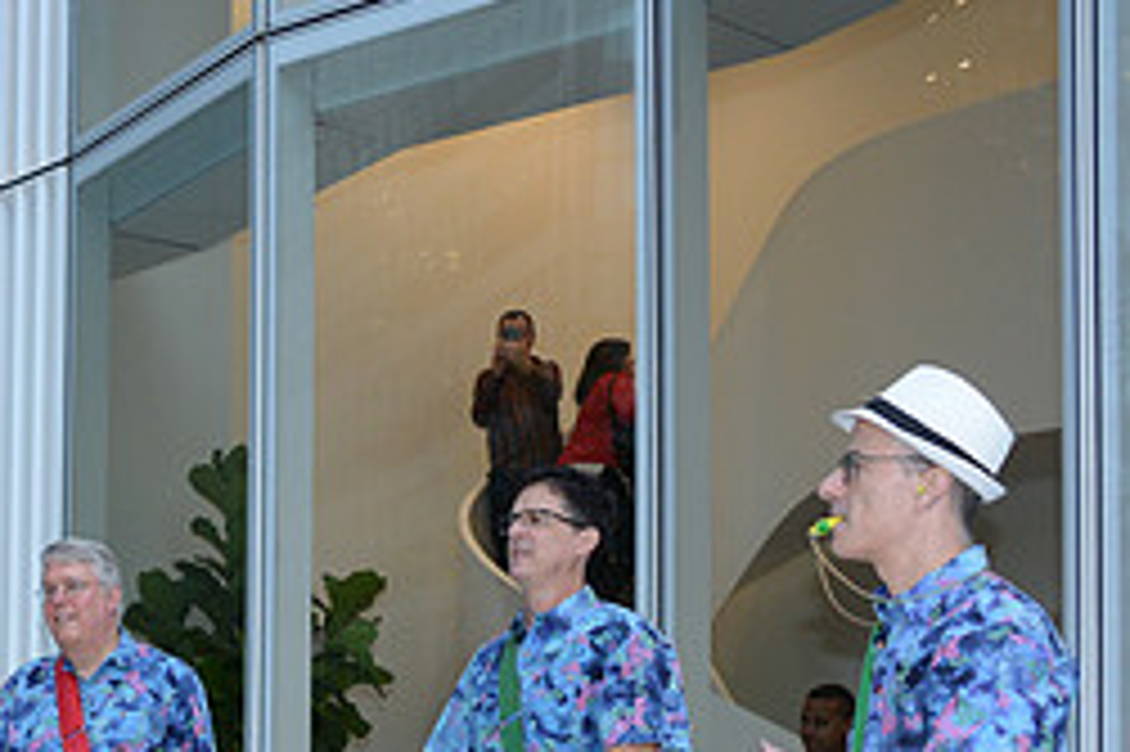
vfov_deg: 17.7
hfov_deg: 25.7
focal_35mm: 74
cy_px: 833
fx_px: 2321
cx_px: -45
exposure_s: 1/125
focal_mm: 32
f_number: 5.6
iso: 1250
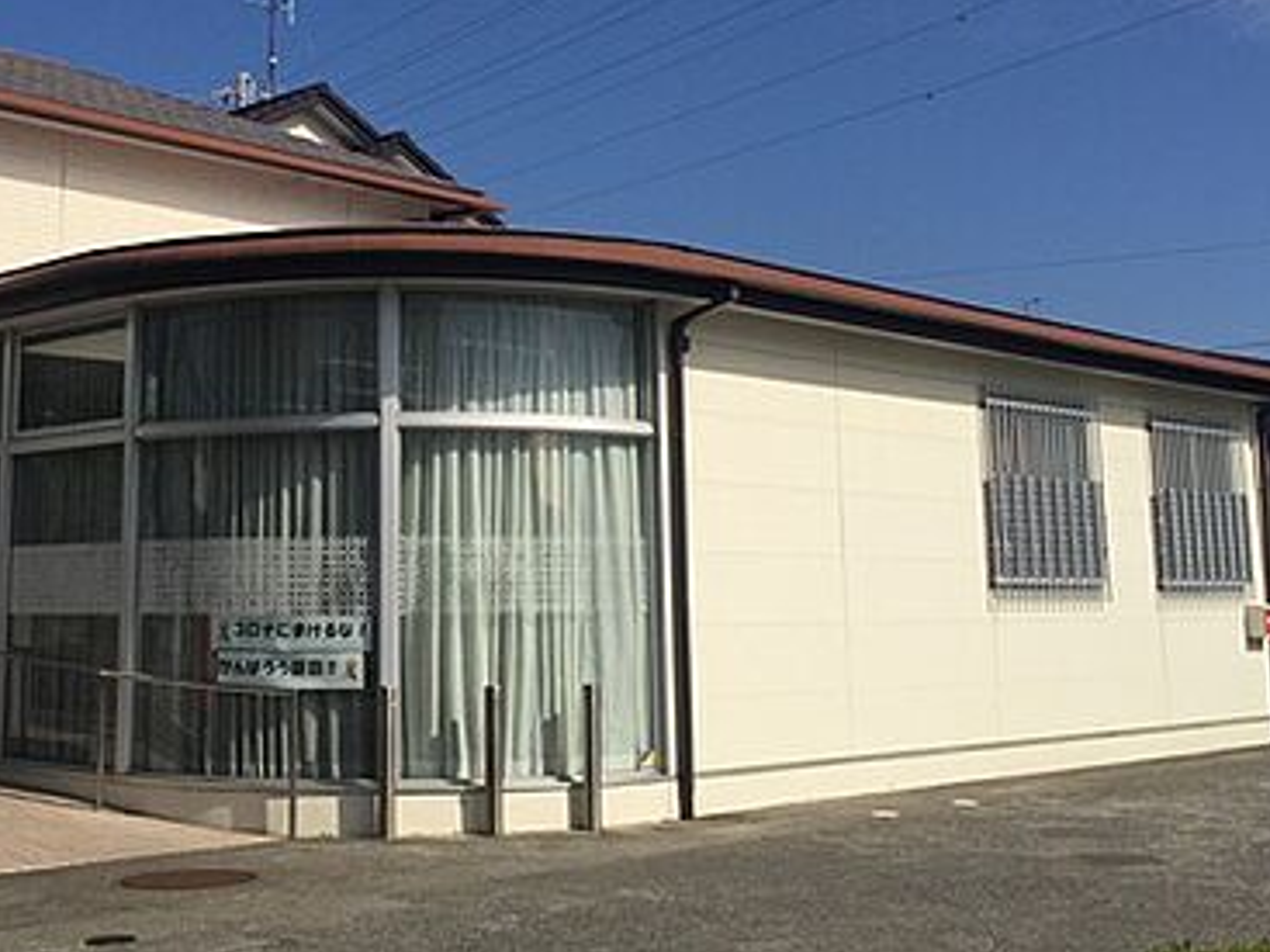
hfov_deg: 38.5
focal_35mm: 49
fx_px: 1797
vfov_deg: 29.4
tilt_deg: +10.8
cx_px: 422
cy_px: 296
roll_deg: -1.2
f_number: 2.2
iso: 32
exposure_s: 1/4950
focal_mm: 4.15
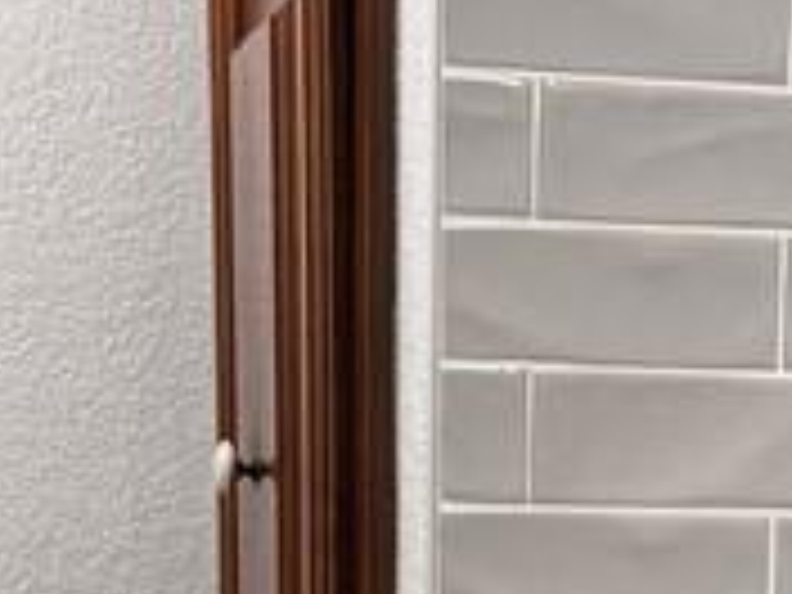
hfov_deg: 14.0
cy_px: 1274
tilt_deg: -11.1
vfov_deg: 9.7
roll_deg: -1.4
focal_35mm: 140
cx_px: 644
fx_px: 3203
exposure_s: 1/120
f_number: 1.78
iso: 160
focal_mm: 6.76
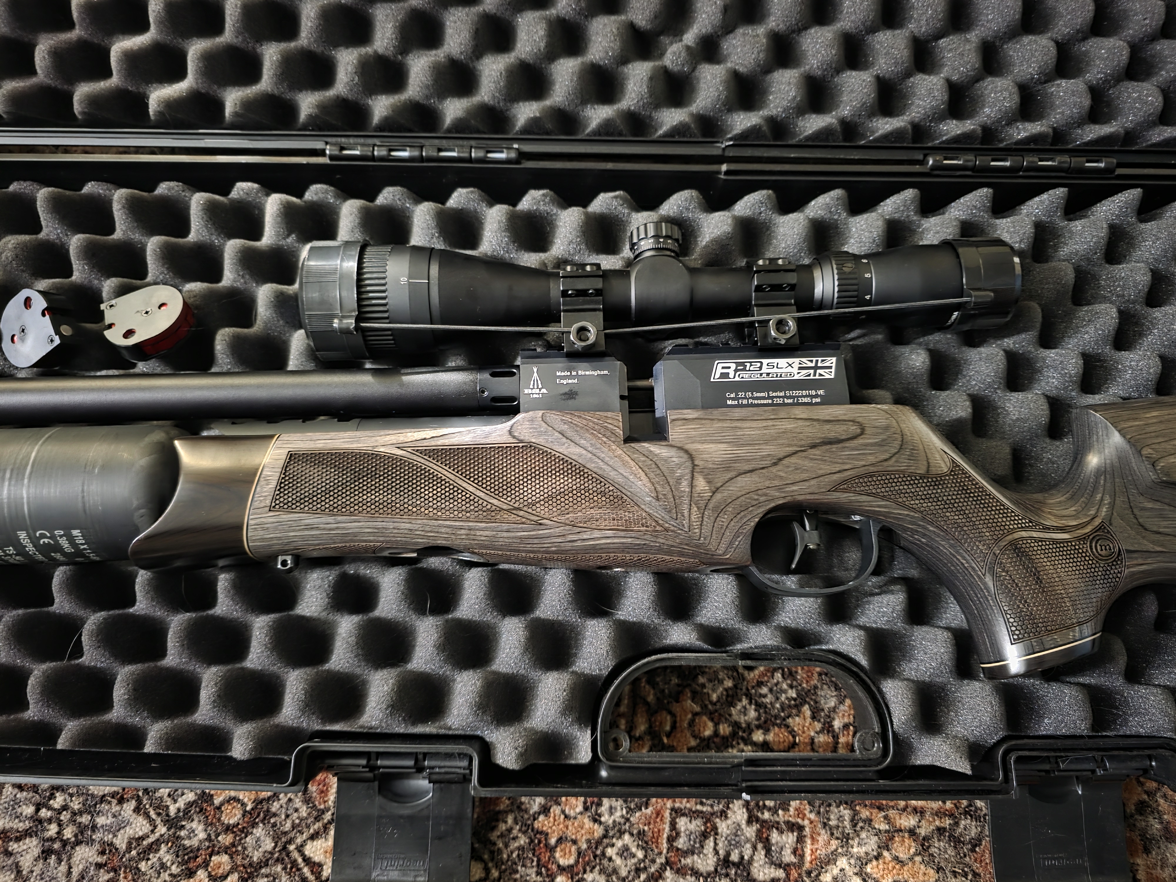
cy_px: 441
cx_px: 588
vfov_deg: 58.9
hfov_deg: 73.9
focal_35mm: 23
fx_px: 781
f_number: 1.7
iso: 2000
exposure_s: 1/20
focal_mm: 6.3
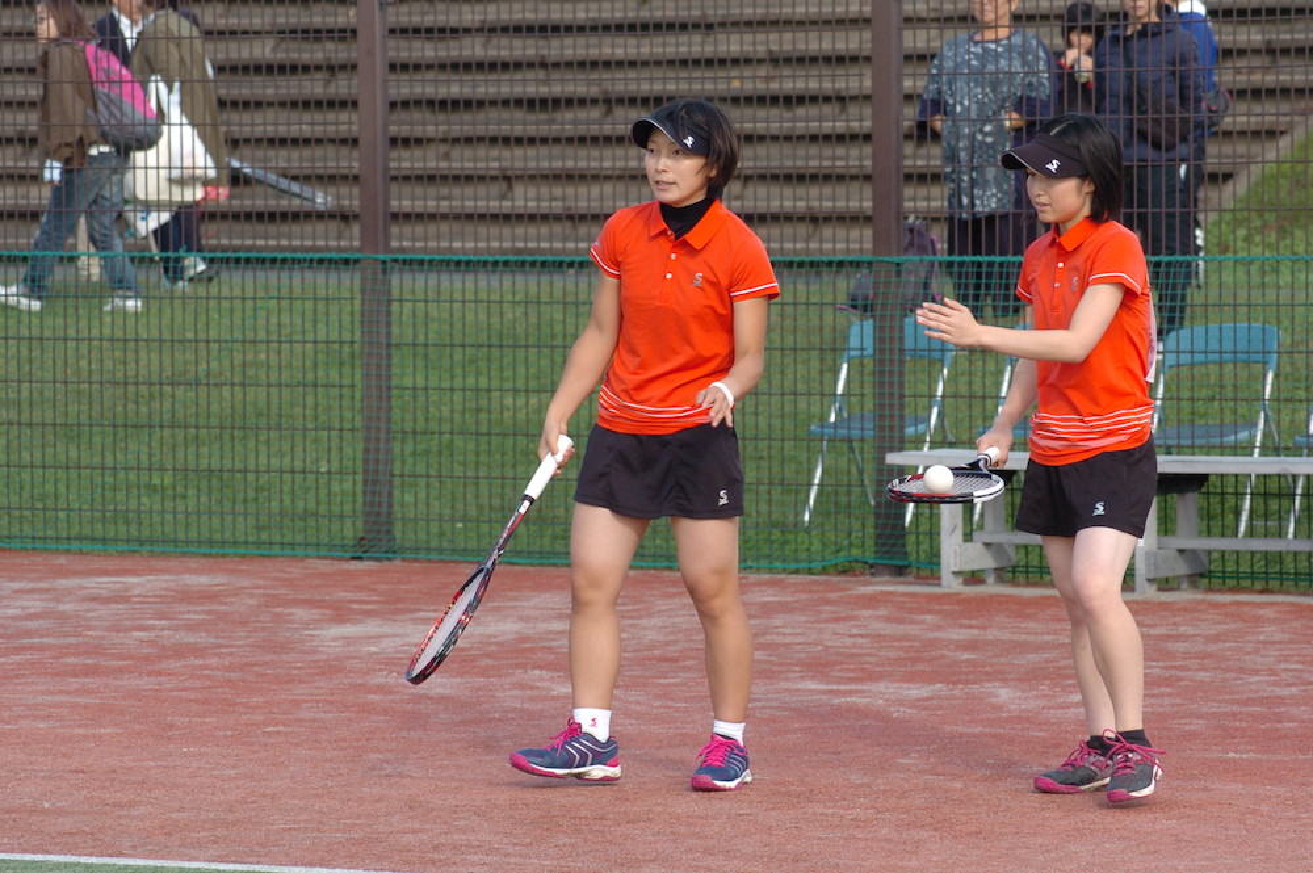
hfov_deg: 12.2
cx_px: 656
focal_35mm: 168
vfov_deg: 8.2
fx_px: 6122
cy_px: 436
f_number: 5.6
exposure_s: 1/500
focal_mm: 112
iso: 400
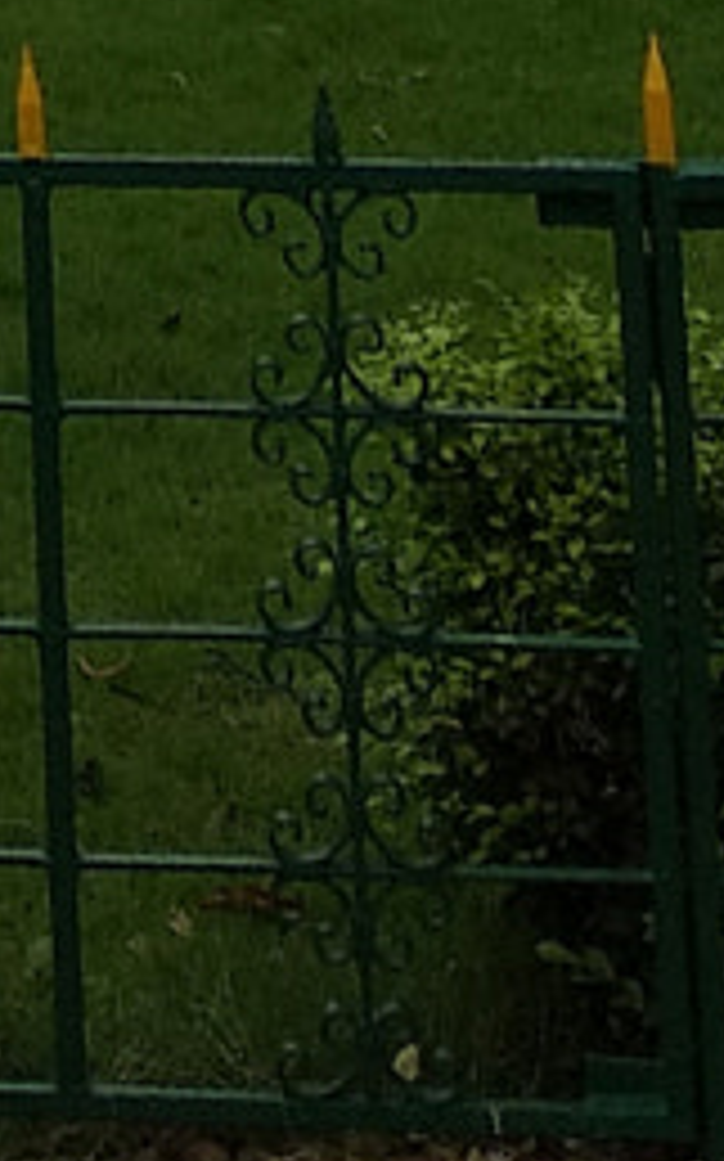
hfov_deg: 7.3
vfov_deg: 10.0
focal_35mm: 171
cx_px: -868
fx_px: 5405
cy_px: -2016
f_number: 2.2
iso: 100
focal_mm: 3.81
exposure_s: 1/675
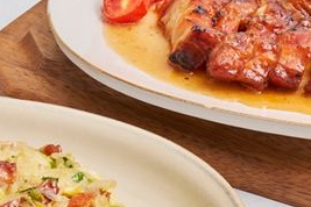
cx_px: 193
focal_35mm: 485
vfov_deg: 2.8
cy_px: 80
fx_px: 4190
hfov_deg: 4.3
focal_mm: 108
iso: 64
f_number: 8
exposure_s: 1/100
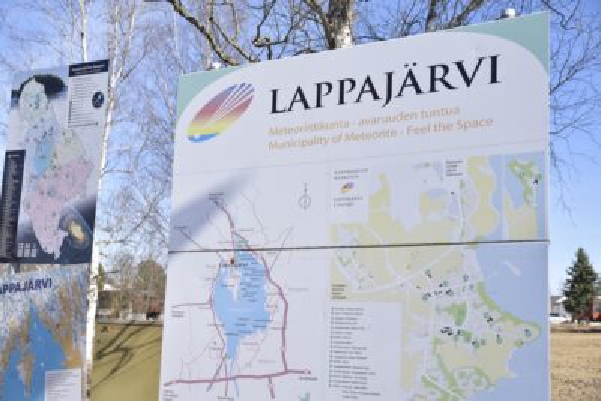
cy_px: 200
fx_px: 952
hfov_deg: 35.0
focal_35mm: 57
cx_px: 300
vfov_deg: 23.8
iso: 125
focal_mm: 38
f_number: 5.6
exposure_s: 1/640
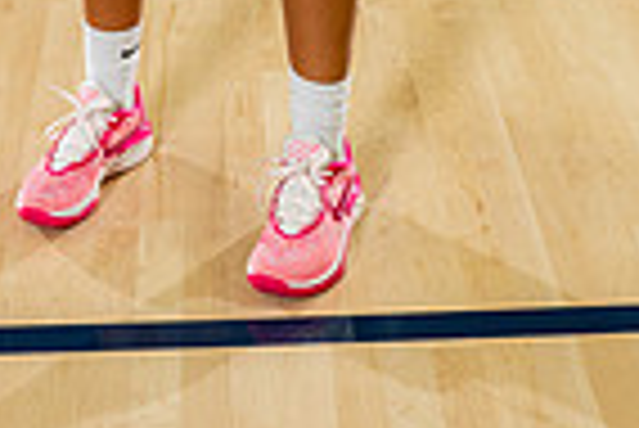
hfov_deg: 20.7
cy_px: -527
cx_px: 202
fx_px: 1741
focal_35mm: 98
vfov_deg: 11.9
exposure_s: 1/250
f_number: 8
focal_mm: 31
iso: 640
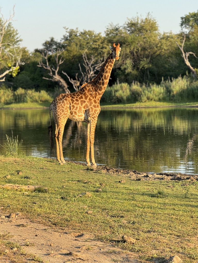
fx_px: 915
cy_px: 132
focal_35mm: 120
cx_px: 99
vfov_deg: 16.4
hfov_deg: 12.3
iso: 50
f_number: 2.8
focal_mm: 15.66
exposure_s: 1/251
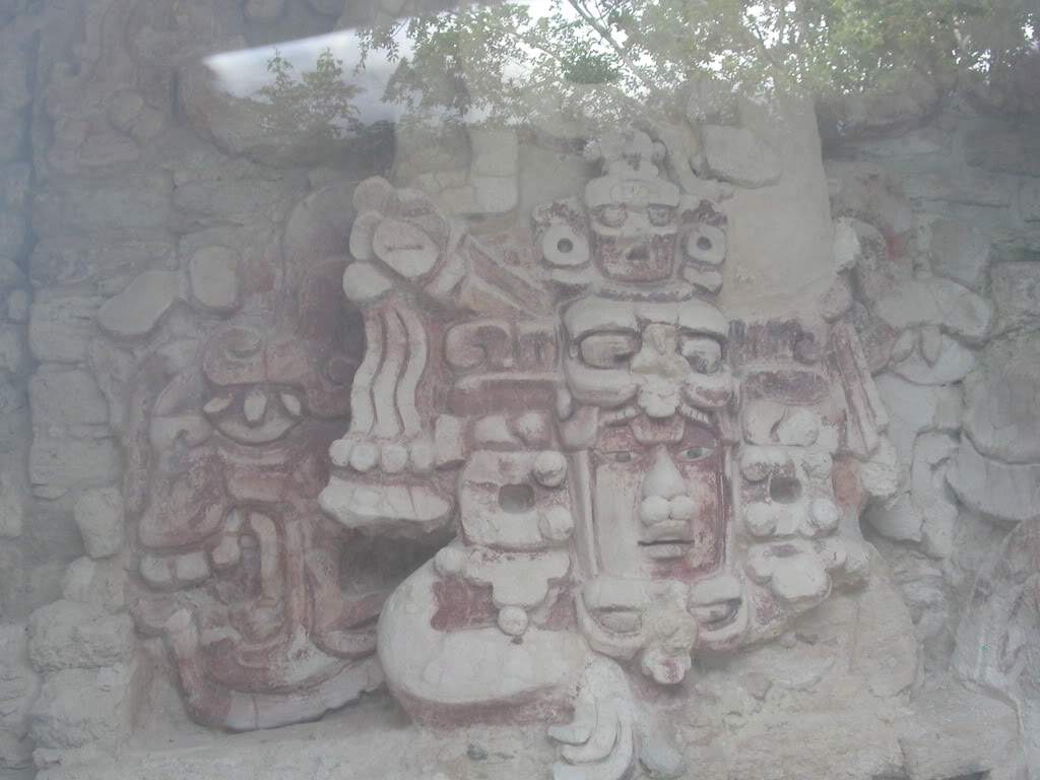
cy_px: 390
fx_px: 1142
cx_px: 520
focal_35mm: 38
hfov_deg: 49.0
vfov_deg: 37.7
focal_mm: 7.85
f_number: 3.3
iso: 100
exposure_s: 1/71.2
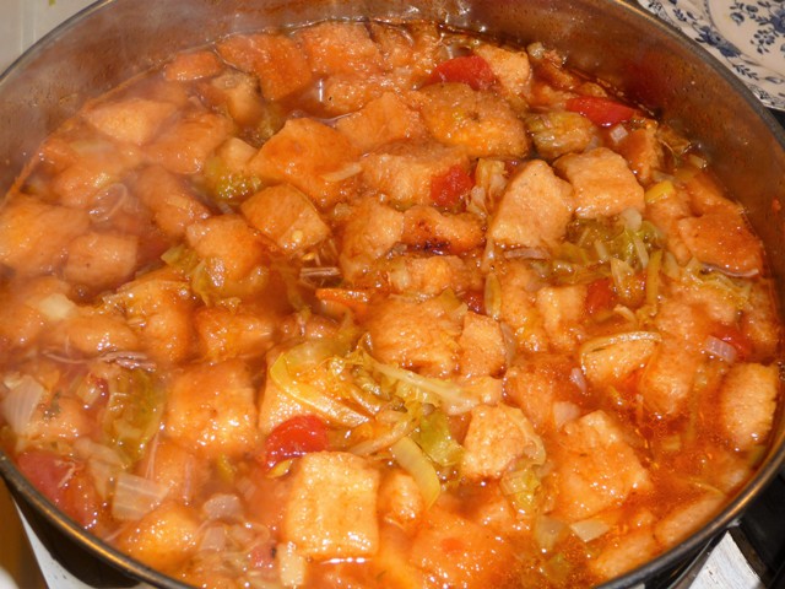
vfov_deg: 29.1
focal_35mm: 50
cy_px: 294
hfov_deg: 38.2
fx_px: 1134
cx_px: 392
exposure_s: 1/30
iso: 100
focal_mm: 8.5
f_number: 4.2
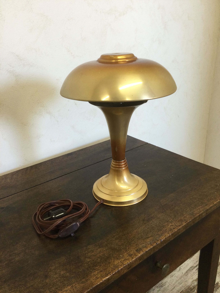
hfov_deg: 45.4
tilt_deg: -20.8
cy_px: 146
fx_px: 263
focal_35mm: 31
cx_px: 110
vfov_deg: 58.4
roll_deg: +3.7
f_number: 2.4
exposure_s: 1/33
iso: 40
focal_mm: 3.3
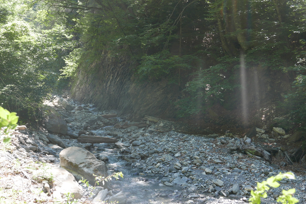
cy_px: 105
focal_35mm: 48
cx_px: 142
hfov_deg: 41.1
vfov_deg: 28.1
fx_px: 408
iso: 200
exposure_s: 1/125
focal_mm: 19.9
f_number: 4.5
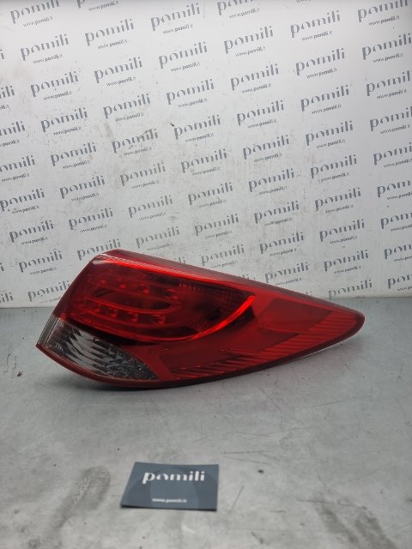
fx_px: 381
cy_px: 274
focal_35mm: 24
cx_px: 206
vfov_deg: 71.6
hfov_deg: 56.8
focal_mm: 6.7
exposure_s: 1/284
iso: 50
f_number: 1.8
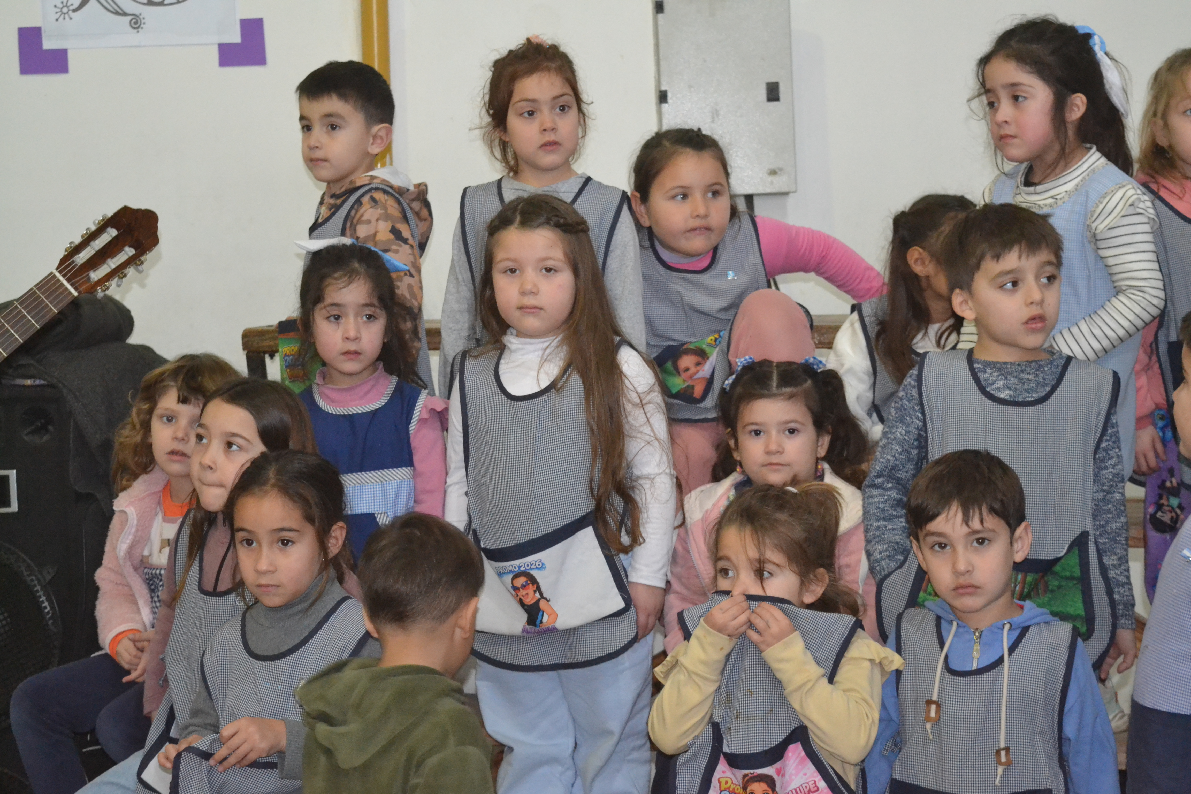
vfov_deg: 18.2
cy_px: 397
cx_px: 596
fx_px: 2481
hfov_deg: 27.0
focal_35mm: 75
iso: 3200
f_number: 5.6
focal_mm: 50
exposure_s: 1/60
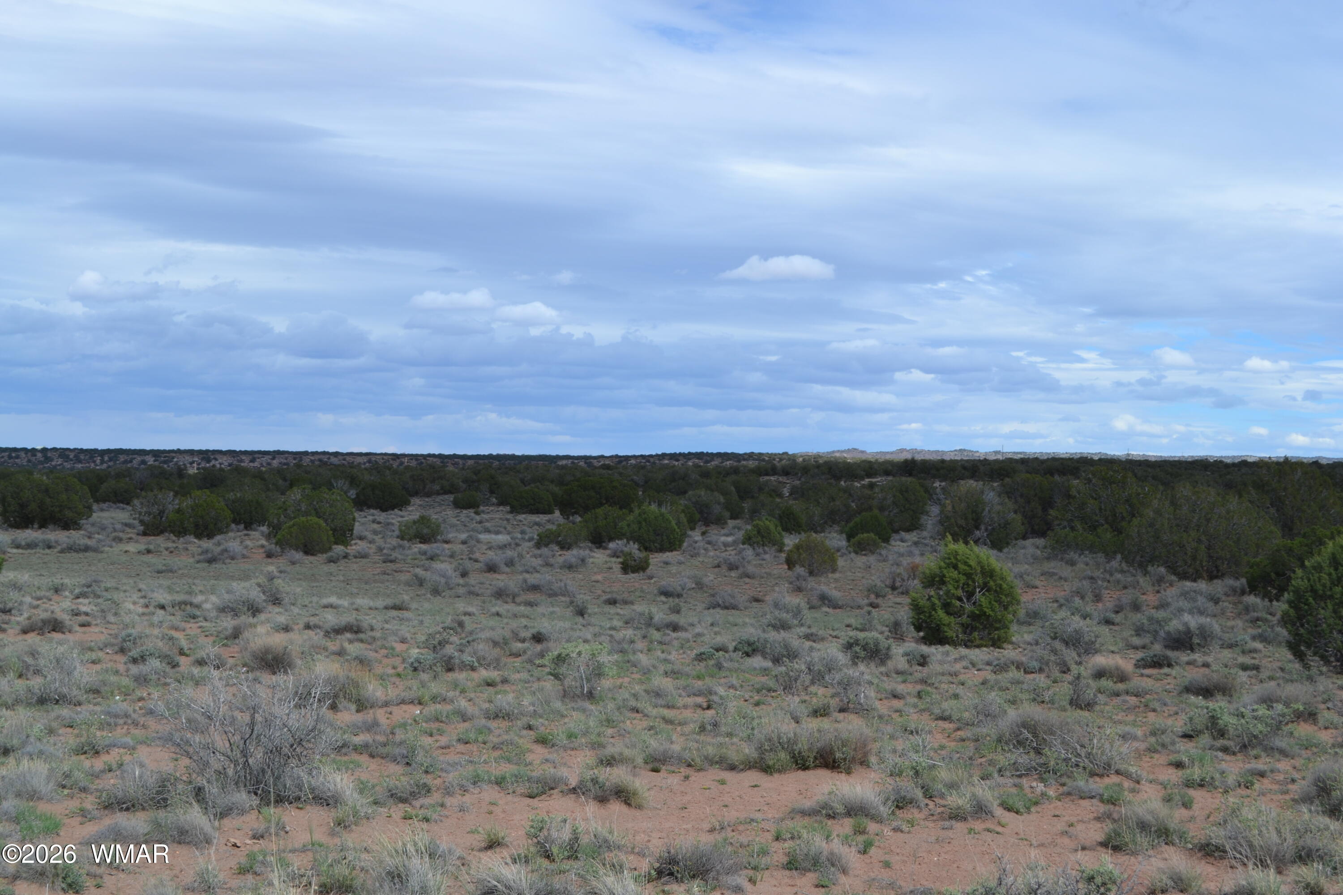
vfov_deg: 28.1
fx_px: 1791
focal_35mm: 48
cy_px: 448
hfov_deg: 41.1
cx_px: 672
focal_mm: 32
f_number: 8
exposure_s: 1/250
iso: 100
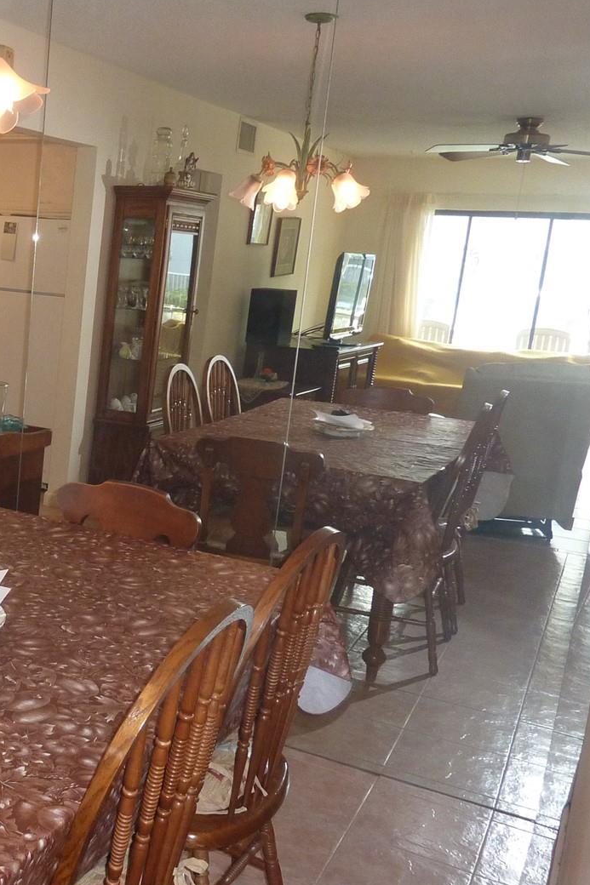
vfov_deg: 48.5
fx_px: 984
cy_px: 461
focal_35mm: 40
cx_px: -18
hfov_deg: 30.7
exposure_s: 1/30
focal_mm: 4.1
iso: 250
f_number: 3.3
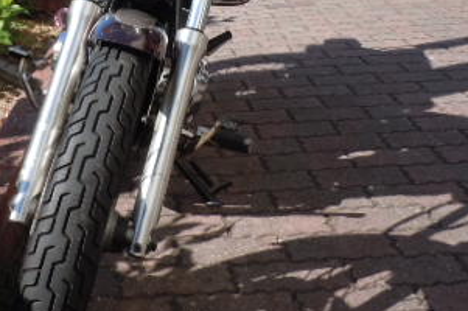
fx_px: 805
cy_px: -30
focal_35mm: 62
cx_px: 148
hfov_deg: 32.1
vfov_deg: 20.8
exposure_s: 1/500
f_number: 3.7
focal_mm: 5
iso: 100
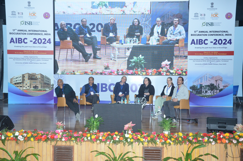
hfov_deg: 39.0
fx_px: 344
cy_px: 80
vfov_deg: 26.4
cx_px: 122
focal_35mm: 51
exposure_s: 1/200
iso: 2000
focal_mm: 34
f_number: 5.6
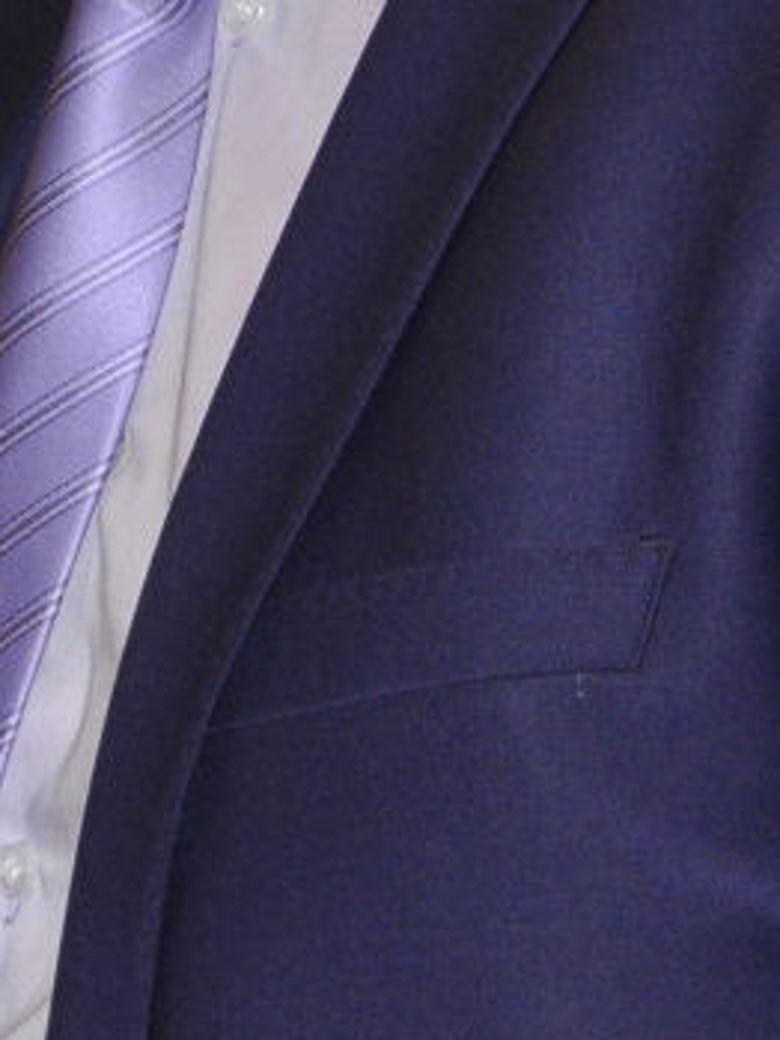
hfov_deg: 1.6
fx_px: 27624
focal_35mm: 920
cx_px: -545
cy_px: -352
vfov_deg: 2.2
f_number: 5.6
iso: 640
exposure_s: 1/125
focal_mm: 130
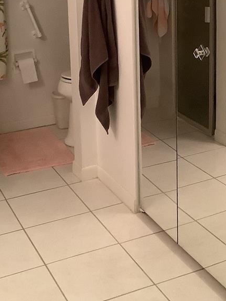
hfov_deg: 22.5
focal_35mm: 65
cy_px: 41
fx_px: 566
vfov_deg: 28.8
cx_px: 152
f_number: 2.4
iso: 320
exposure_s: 1/40
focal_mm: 3.3
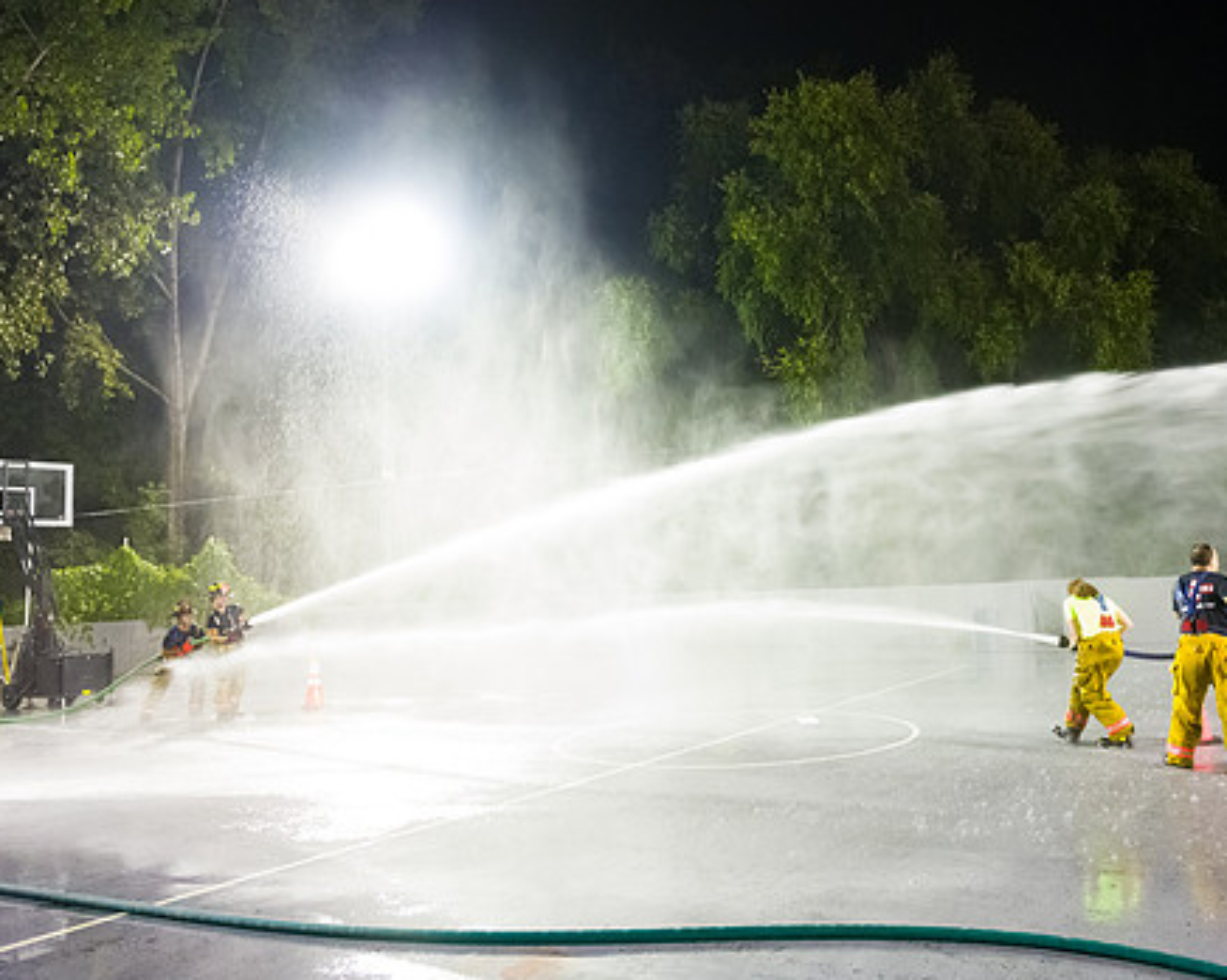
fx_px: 1088
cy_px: 446
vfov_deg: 48.4
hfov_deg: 58.2
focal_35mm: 30
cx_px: 757
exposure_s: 1/100
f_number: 3.2
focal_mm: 24
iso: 6400
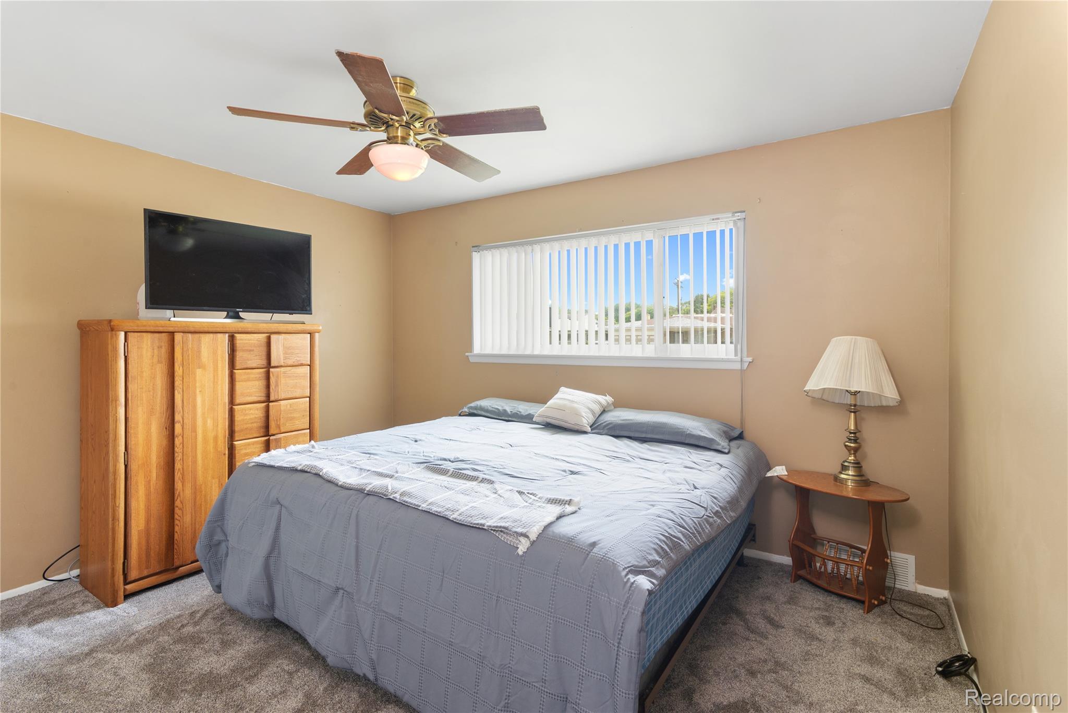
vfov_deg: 70.5
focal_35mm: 17
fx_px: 504
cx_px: 534
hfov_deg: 93.3
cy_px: 356
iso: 320
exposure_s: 1/4
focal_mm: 17
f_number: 9
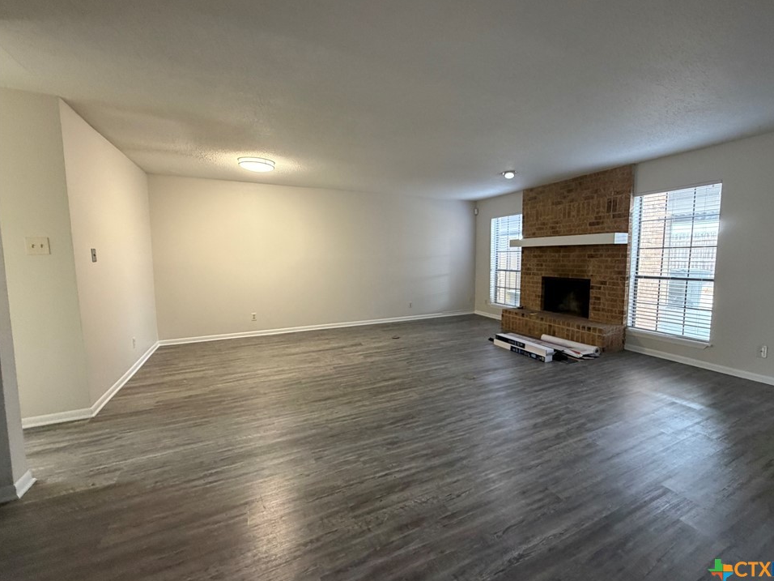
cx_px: 412
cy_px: 288
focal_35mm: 15
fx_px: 335
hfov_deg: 98.0
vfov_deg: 81.7
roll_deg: +0.2
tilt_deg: -3.7
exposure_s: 1/60
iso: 320
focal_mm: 2.22
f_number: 2.2
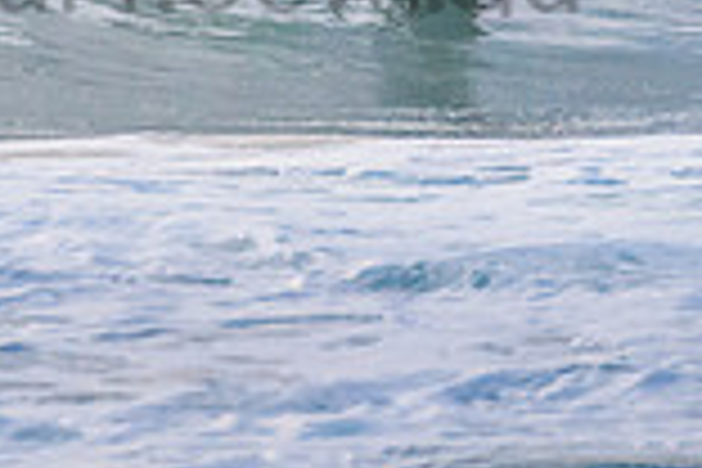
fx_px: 44359
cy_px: -285
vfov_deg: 0.6
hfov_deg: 0.9
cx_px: 398
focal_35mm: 2275
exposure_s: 1/2000
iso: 1250
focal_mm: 500
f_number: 5.6
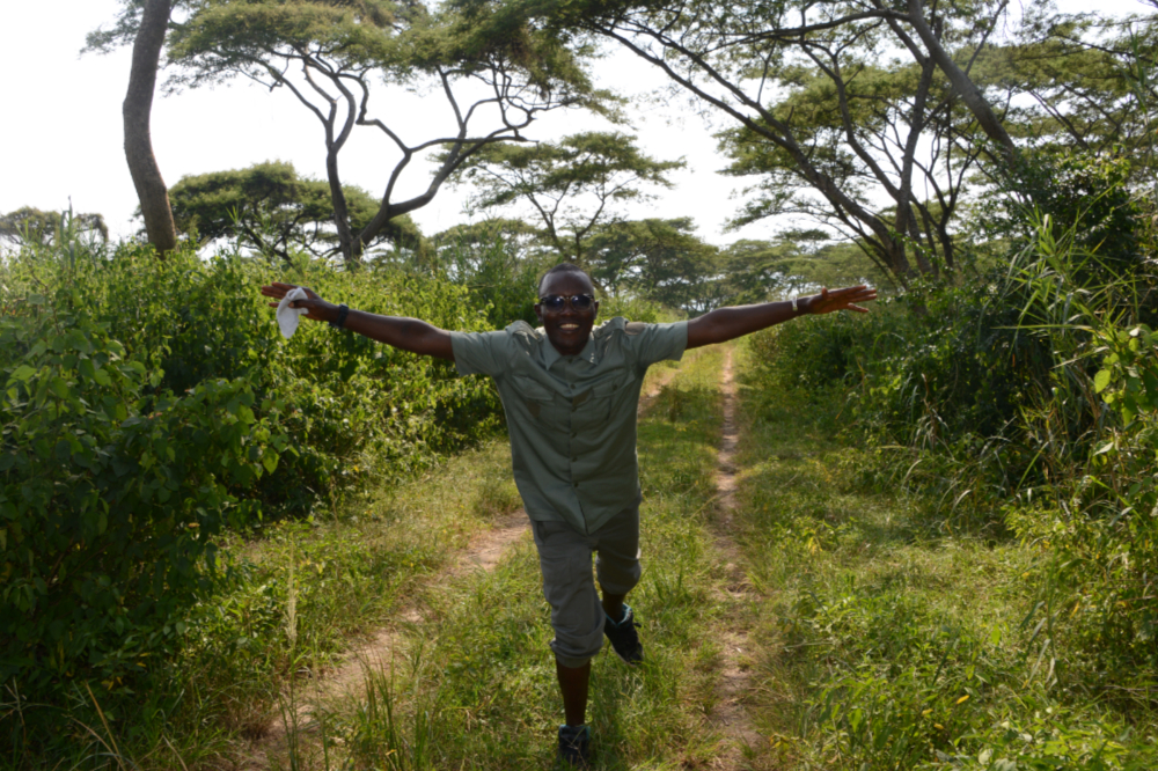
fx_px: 1029
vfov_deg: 41.1
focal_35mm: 32
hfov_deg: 58.7
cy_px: 386
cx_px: 579
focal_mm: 32
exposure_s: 1/250
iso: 320
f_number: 10
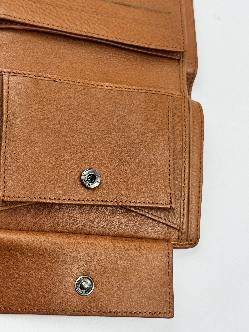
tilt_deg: -64.9
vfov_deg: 39.7
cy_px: 166
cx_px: 124
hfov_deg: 30.3
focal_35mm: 48
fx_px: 460
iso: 64
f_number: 1.78
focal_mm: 6.76
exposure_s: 1/230
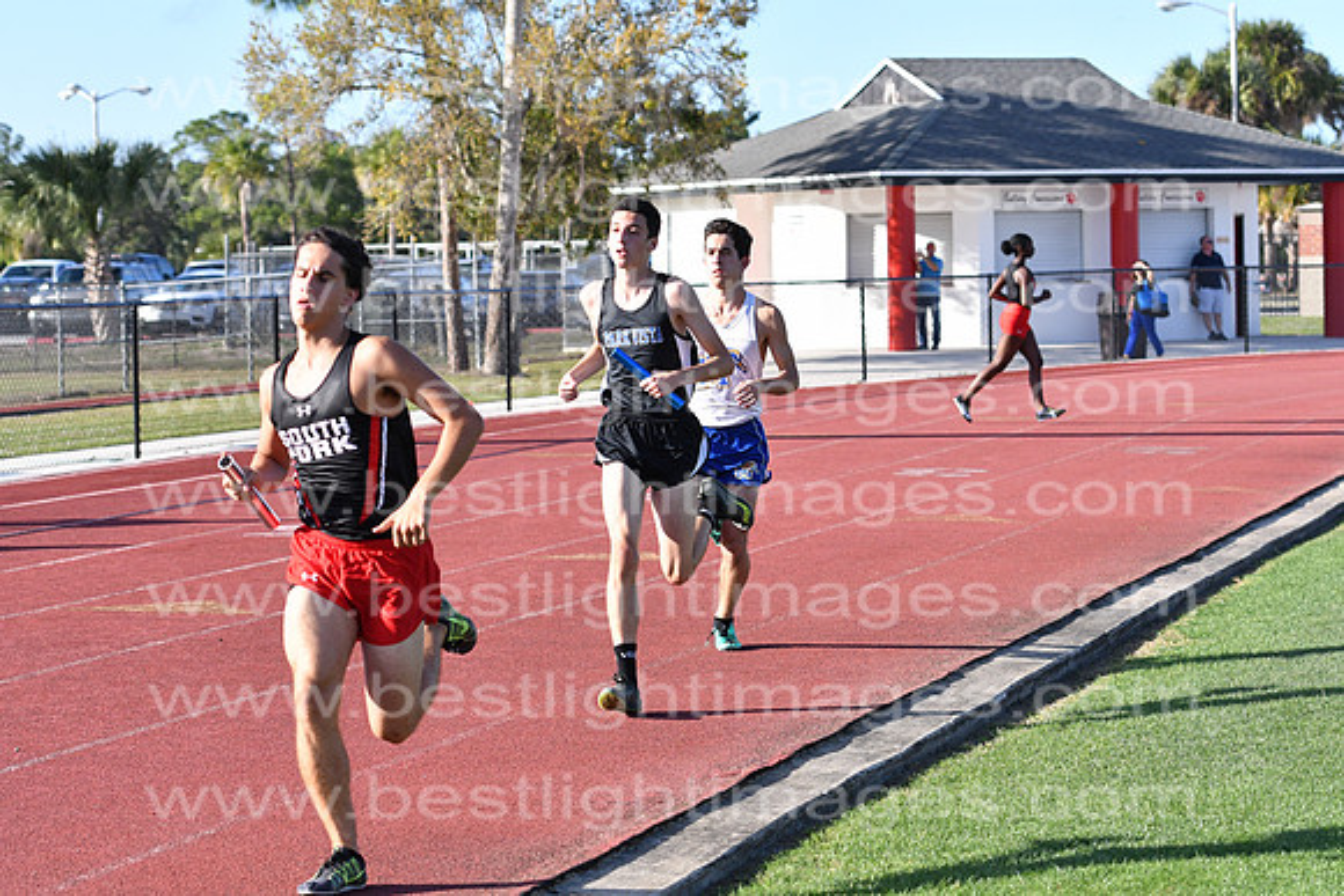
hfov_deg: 19.5
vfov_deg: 13.0
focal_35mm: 105
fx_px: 3921
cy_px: 448
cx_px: 672
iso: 800
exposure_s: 1/3200
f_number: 5.6
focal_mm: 70
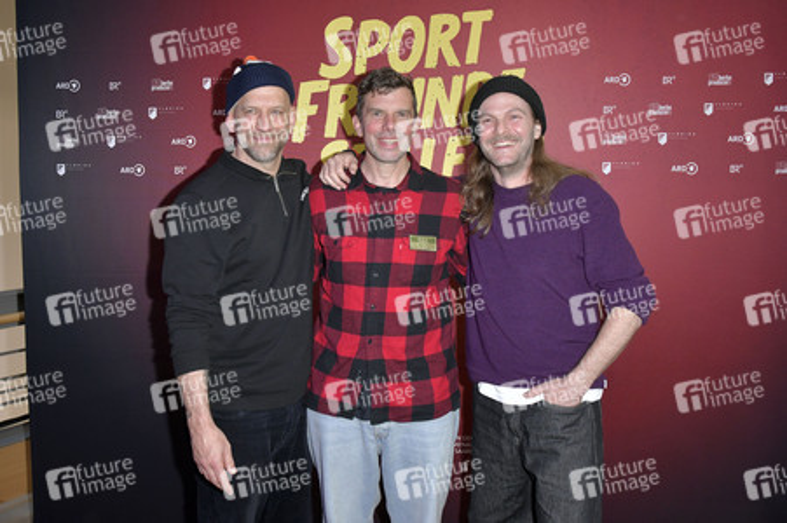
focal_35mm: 27
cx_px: 394
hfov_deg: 67.4
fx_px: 590
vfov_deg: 47.9
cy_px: 262
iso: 2000
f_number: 5.6
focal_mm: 27
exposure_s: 1/200
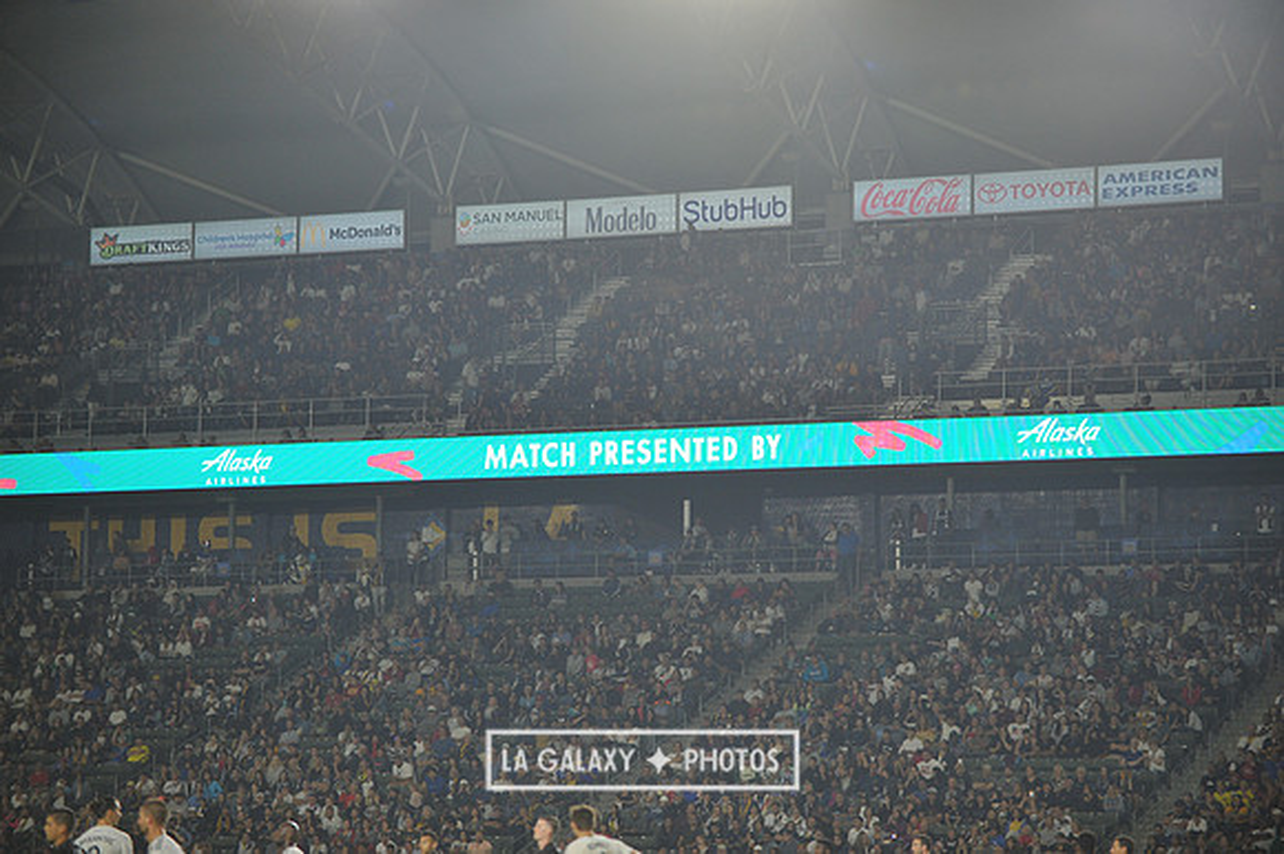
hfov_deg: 16.4
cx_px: 642
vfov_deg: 11.0
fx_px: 4456
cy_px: 427
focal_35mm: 125
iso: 1250
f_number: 2.8
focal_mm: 125
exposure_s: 1/1000
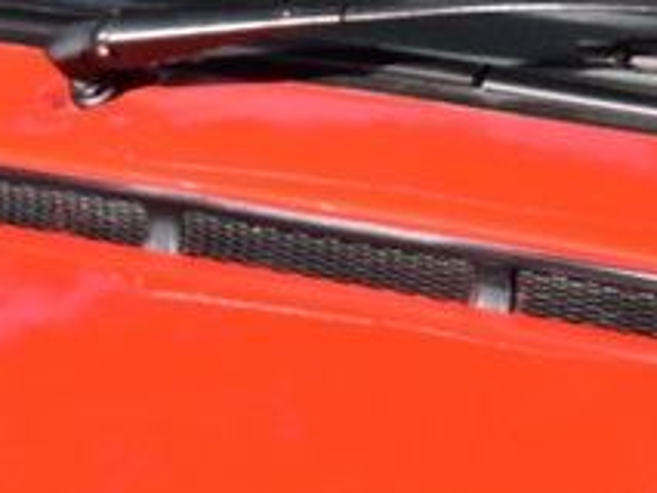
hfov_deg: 8.7
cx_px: 1061
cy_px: -134
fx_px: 4216
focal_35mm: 222
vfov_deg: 6.6
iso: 160
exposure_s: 1/250
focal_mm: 32
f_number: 8
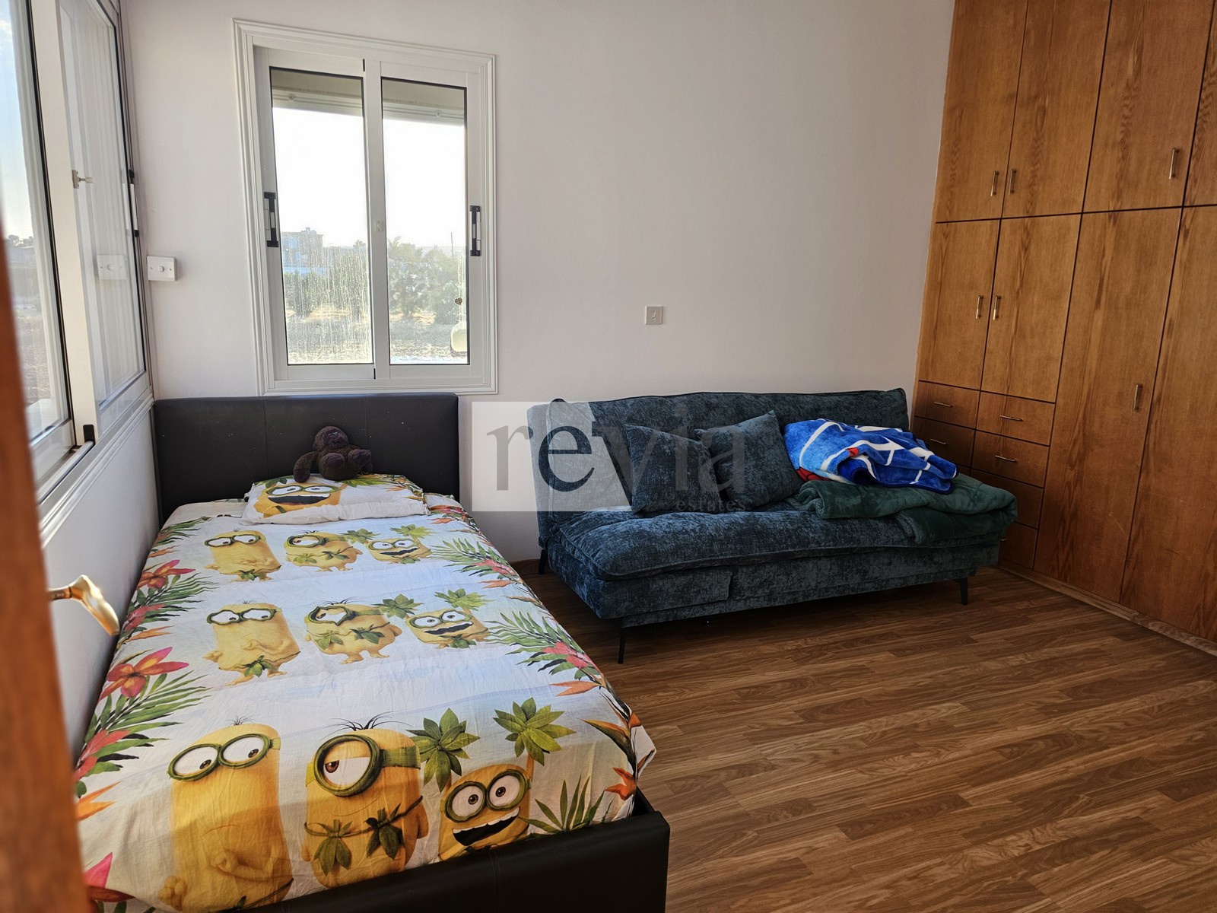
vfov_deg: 58.9
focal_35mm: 23
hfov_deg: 73.9
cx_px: 608
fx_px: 809
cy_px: 456
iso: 32
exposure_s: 1/100
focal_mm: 6.3
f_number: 1.7
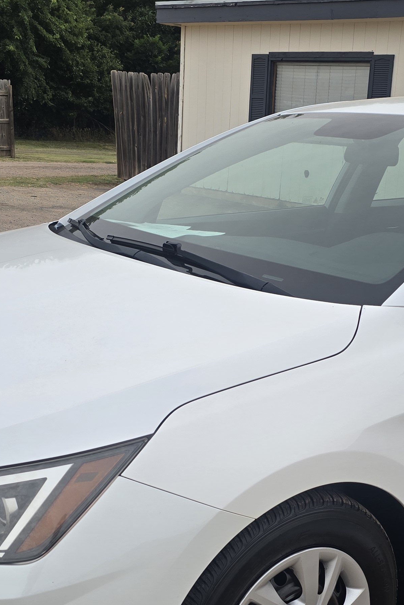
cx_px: 281
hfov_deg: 25.3
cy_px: 448
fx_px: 892
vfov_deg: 36.7
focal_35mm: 53
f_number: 1.7
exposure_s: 1/532
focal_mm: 6.3
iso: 12
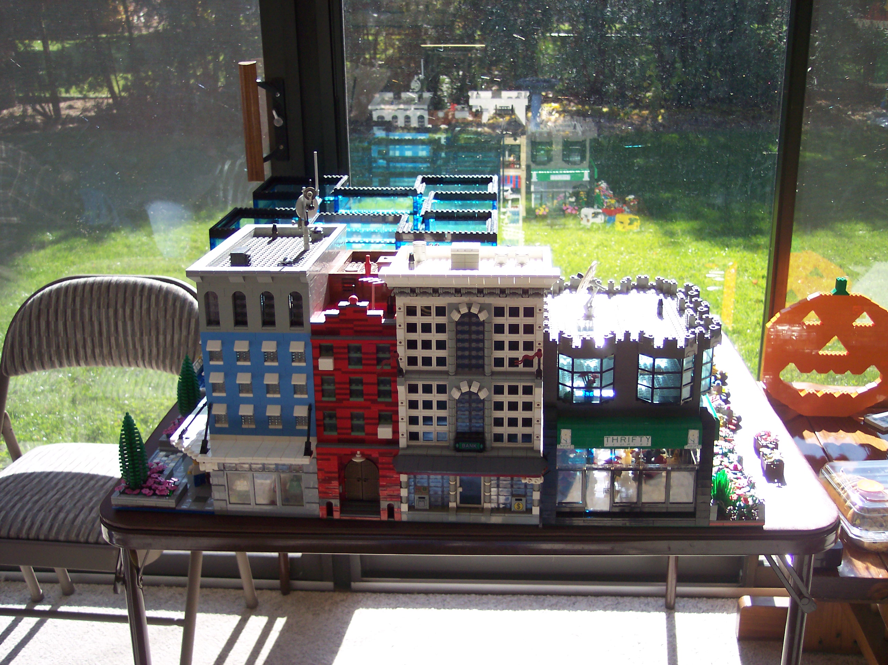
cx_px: 444
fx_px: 974
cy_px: 332
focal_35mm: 38
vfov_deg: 37.7
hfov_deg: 49.0
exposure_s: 1/350
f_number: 2.8
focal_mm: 8
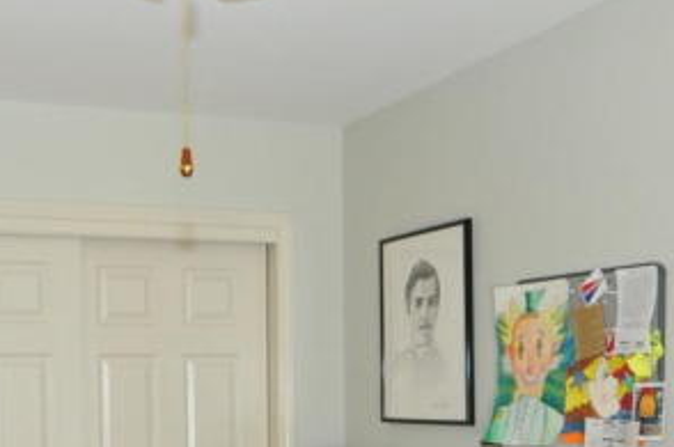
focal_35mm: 59
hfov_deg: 33.6
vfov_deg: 21.9
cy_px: 470
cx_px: 204
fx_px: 1103
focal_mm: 10
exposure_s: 1/60
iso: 800
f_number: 4
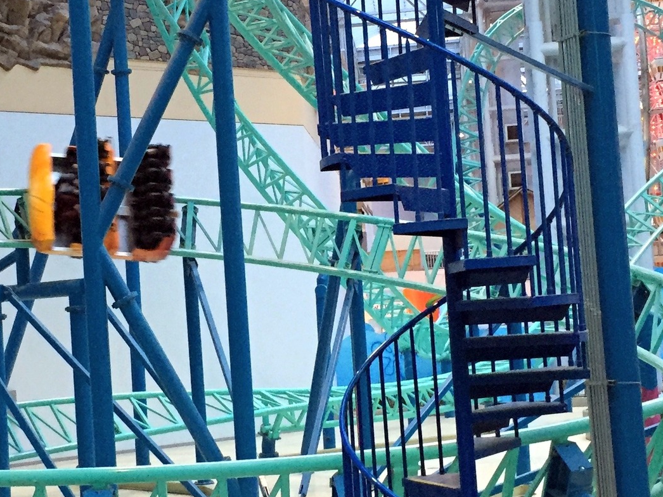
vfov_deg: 20.7
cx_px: 221
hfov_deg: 27.2
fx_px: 1360
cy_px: 230
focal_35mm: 71
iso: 160
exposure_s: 1/30
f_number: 2.2
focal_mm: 4.15
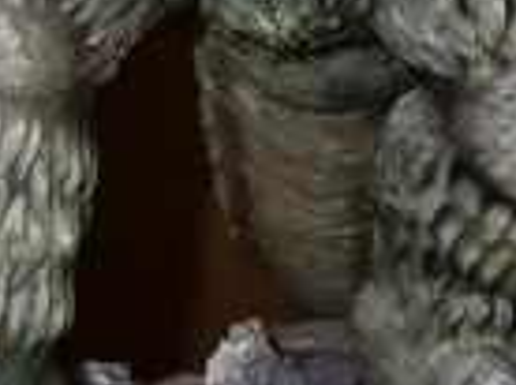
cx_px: 314
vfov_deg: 8.2
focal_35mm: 167
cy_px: -508
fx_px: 2485
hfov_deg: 11.8
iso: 125
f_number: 2.8
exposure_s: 1/30
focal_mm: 6.3
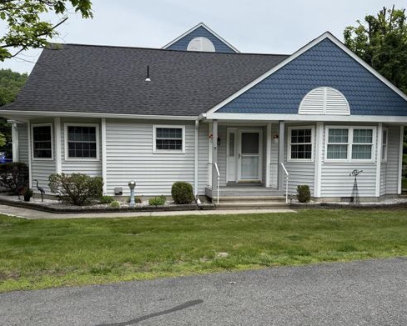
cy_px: 181
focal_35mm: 32
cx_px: 207
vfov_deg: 45.8
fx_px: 386
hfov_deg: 55.6
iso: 100
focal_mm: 6.76
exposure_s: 1/3145
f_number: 1.78
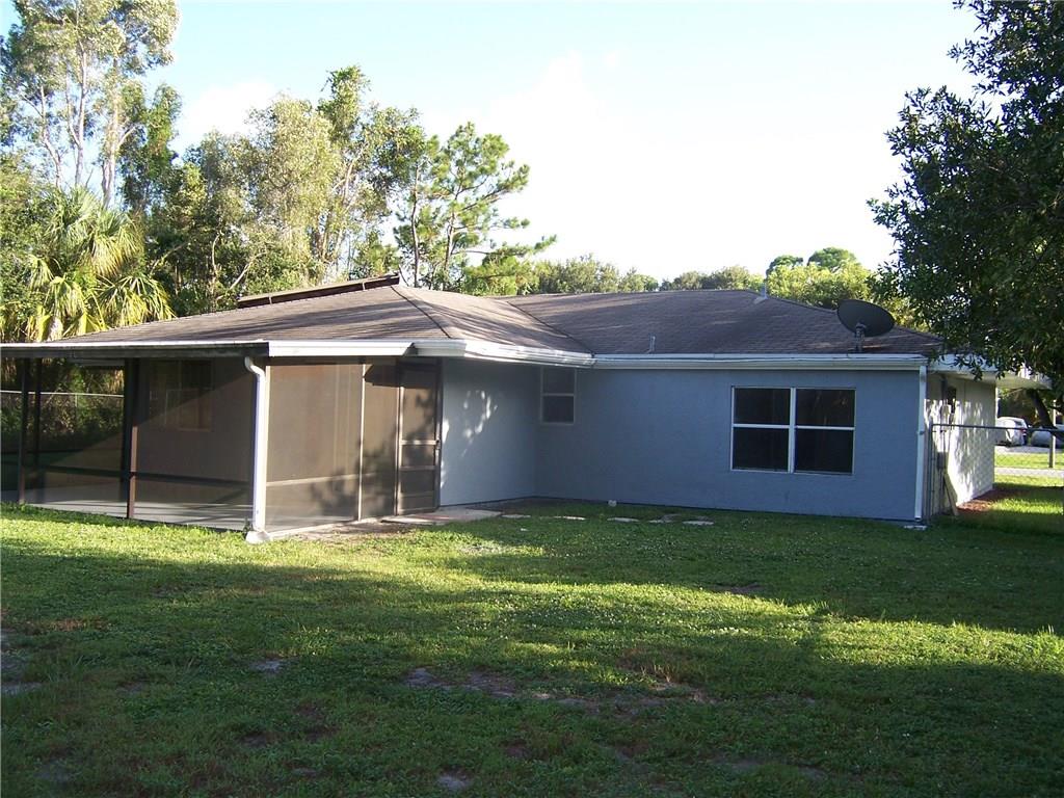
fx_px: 1014
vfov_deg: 42.9
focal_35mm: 33
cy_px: 399
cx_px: 532
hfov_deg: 55.4
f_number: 3.4
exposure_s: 1/180
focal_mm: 5.5
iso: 80
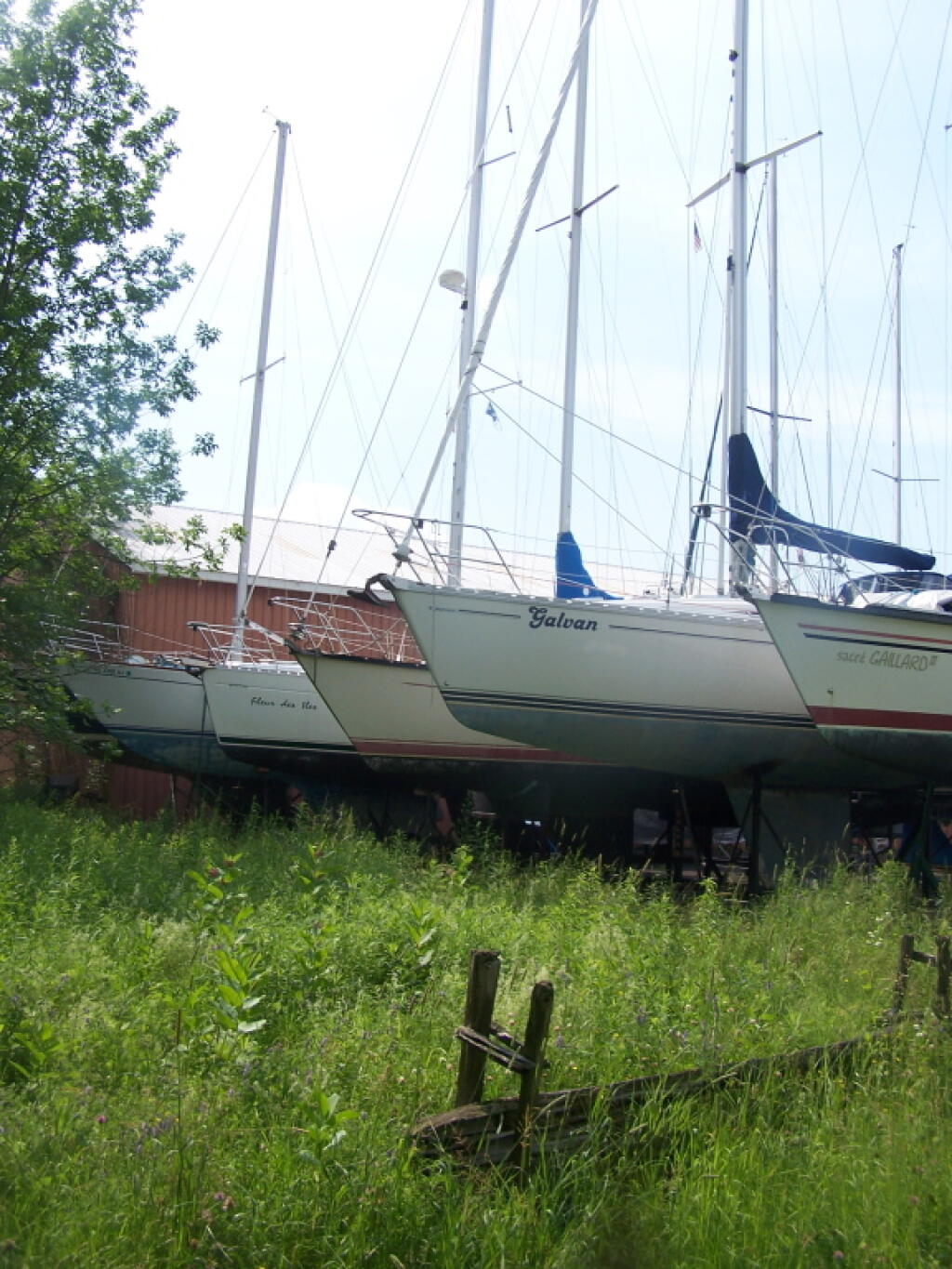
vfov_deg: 49.0
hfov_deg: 37.7
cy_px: 634
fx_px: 1393
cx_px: 476
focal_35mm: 38
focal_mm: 6.3
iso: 80
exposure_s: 1/640
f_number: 4
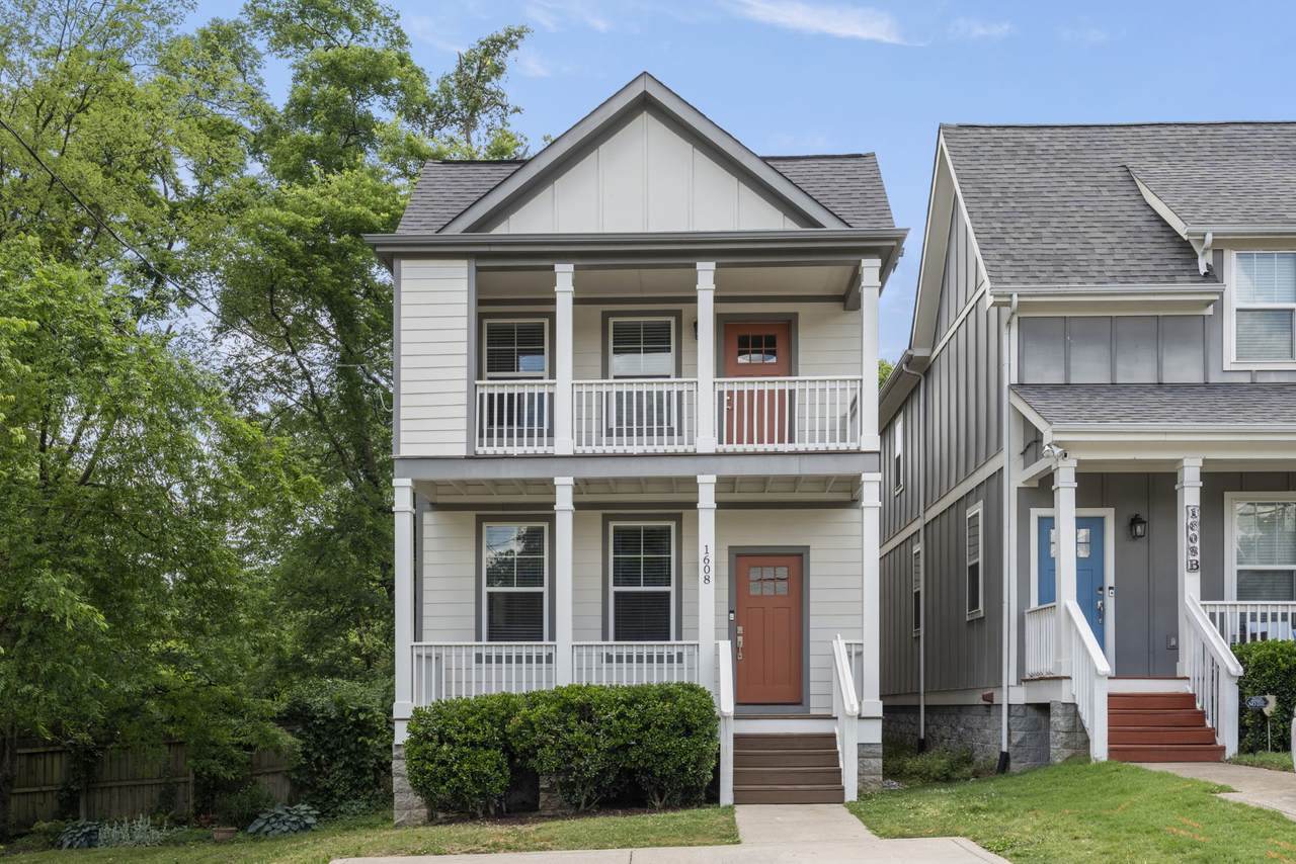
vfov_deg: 42.3
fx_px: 1116
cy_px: 432
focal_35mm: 31
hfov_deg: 60.3
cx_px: 648
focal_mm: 31
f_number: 8
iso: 100
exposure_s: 1/125
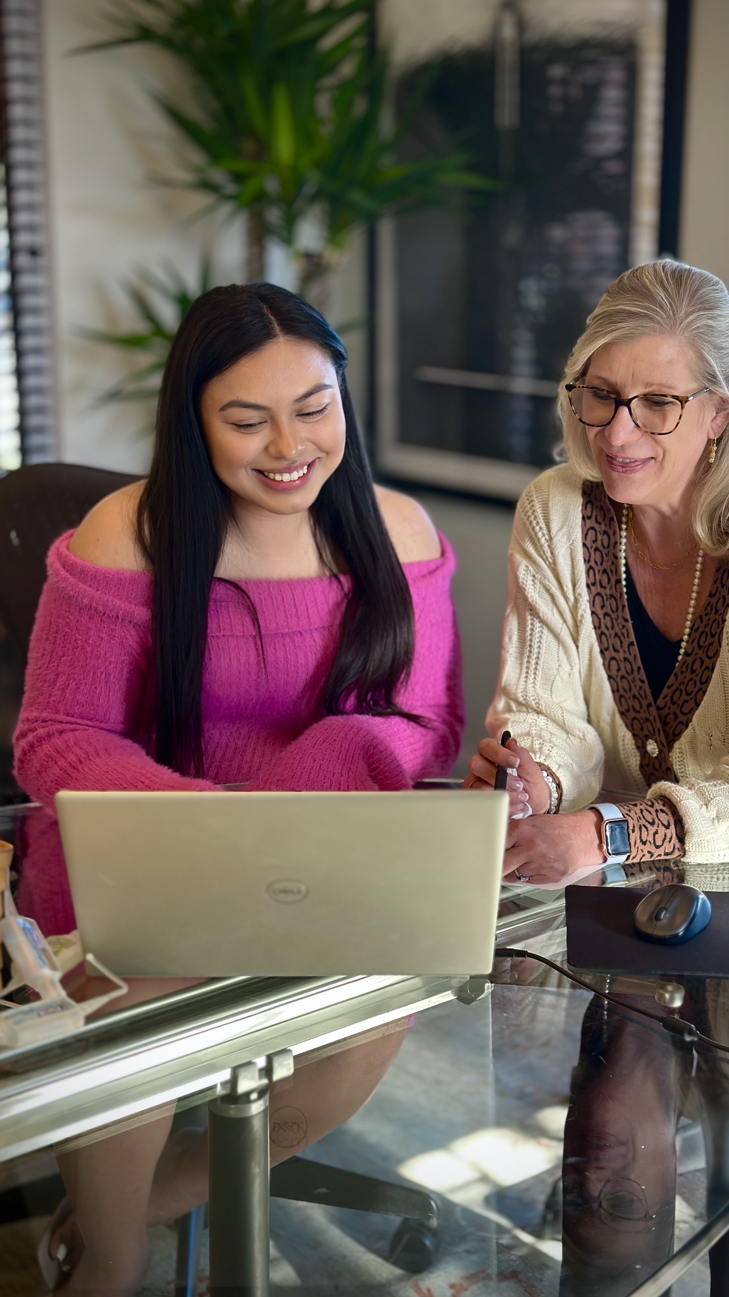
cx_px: 418
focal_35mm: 53
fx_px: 1821
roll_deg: -1.9
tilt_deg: -13.1
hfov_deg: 22.6
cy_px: 642
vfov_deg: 39.2
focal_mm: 6.86
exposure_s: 1/120
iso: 125
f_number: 1.78
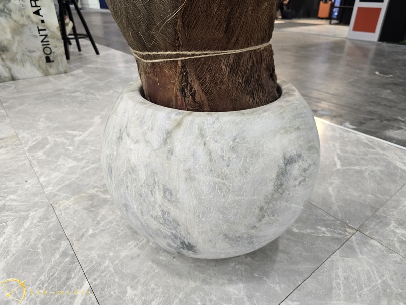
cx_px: 203
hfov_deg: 73.9
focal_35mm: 23
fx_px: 270
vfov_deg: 58.9
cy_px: 152
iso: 100
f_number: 1.7
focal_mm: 6.3
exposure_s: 1/100
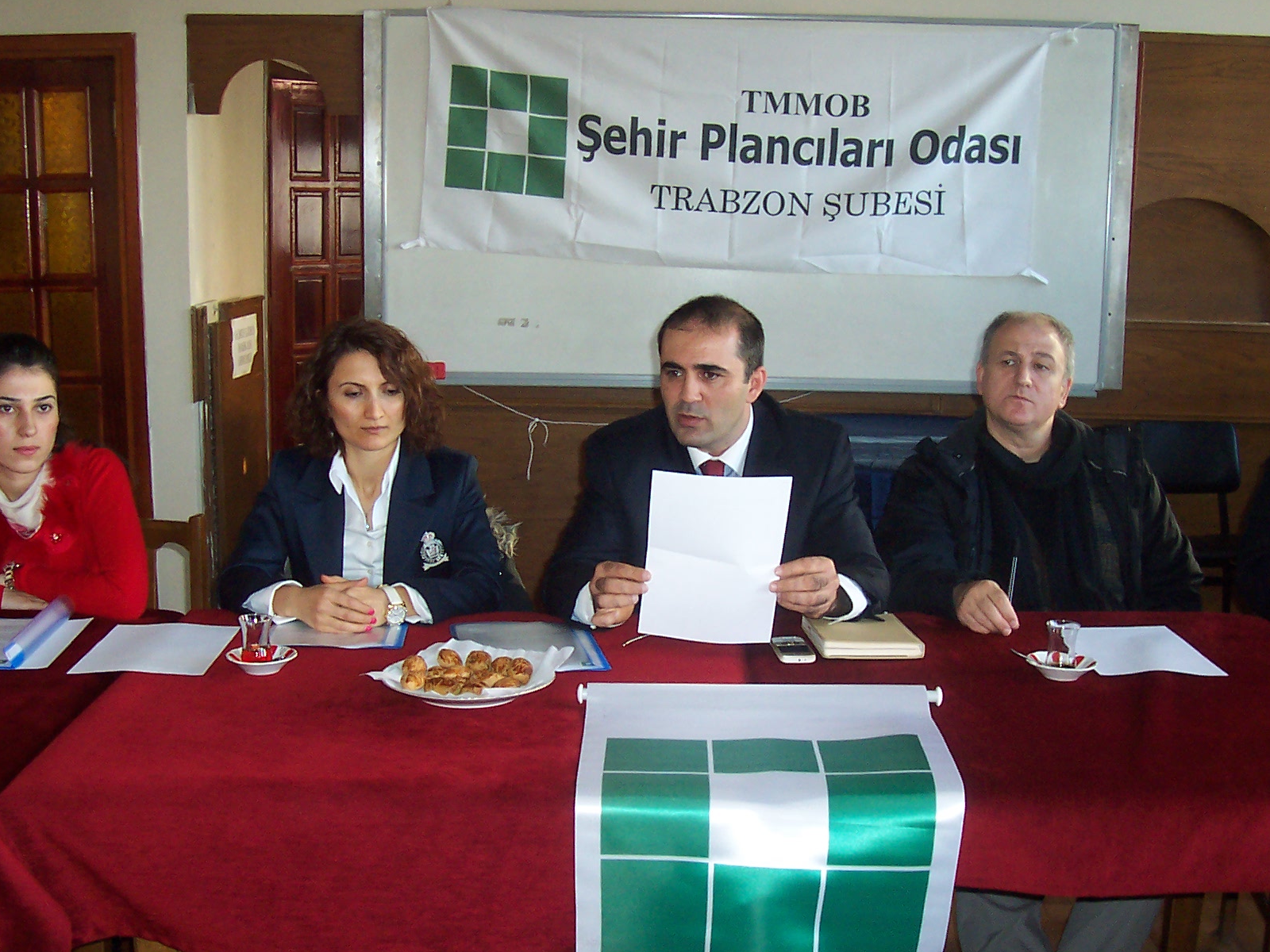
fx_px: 1724
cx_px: 688
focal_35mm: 47
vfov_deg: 30.8
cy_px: 564
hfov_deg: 40.4
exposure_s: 1/60
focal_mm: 5.6
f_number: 2.8
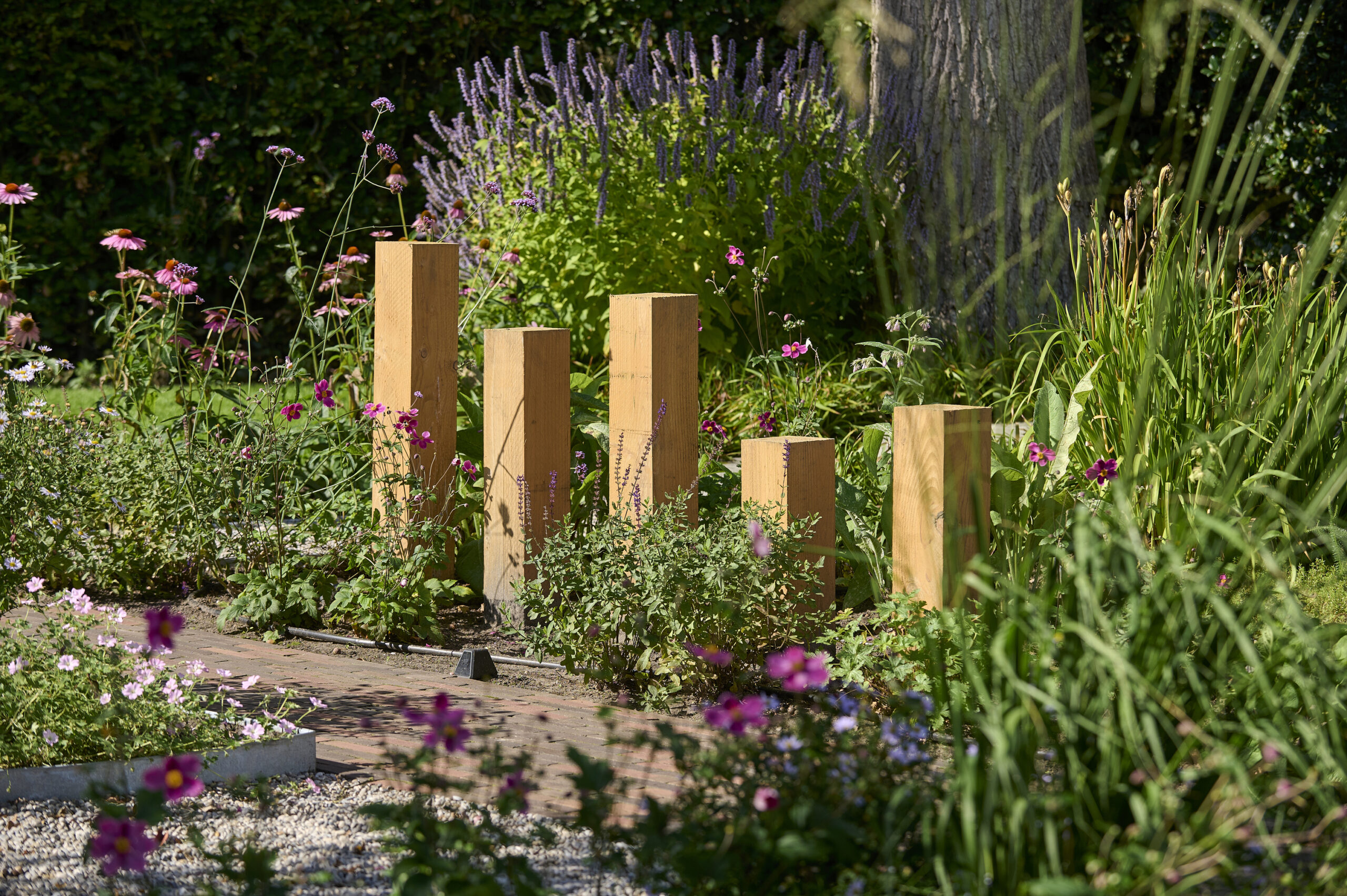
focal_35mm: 98
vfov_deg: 13.9
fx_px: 3664
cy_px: 448
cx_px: 674
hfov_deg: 20.8
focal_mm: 98
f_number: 5.6
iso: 125
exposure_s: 1/800
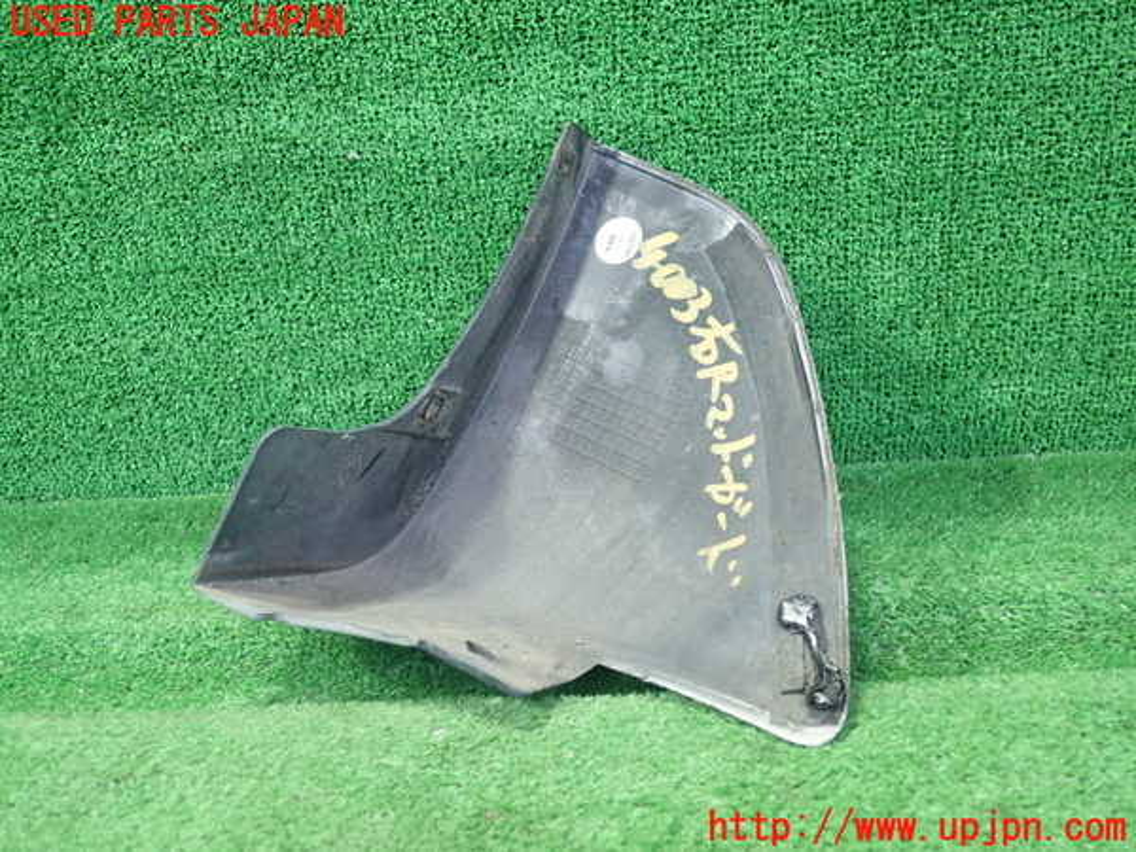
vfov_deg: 46.8
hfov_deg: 60.0
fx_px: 985
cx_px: 568
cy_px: 426
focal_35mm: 30
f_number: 2.3
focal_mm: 5.5
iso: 640
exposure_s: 1/125
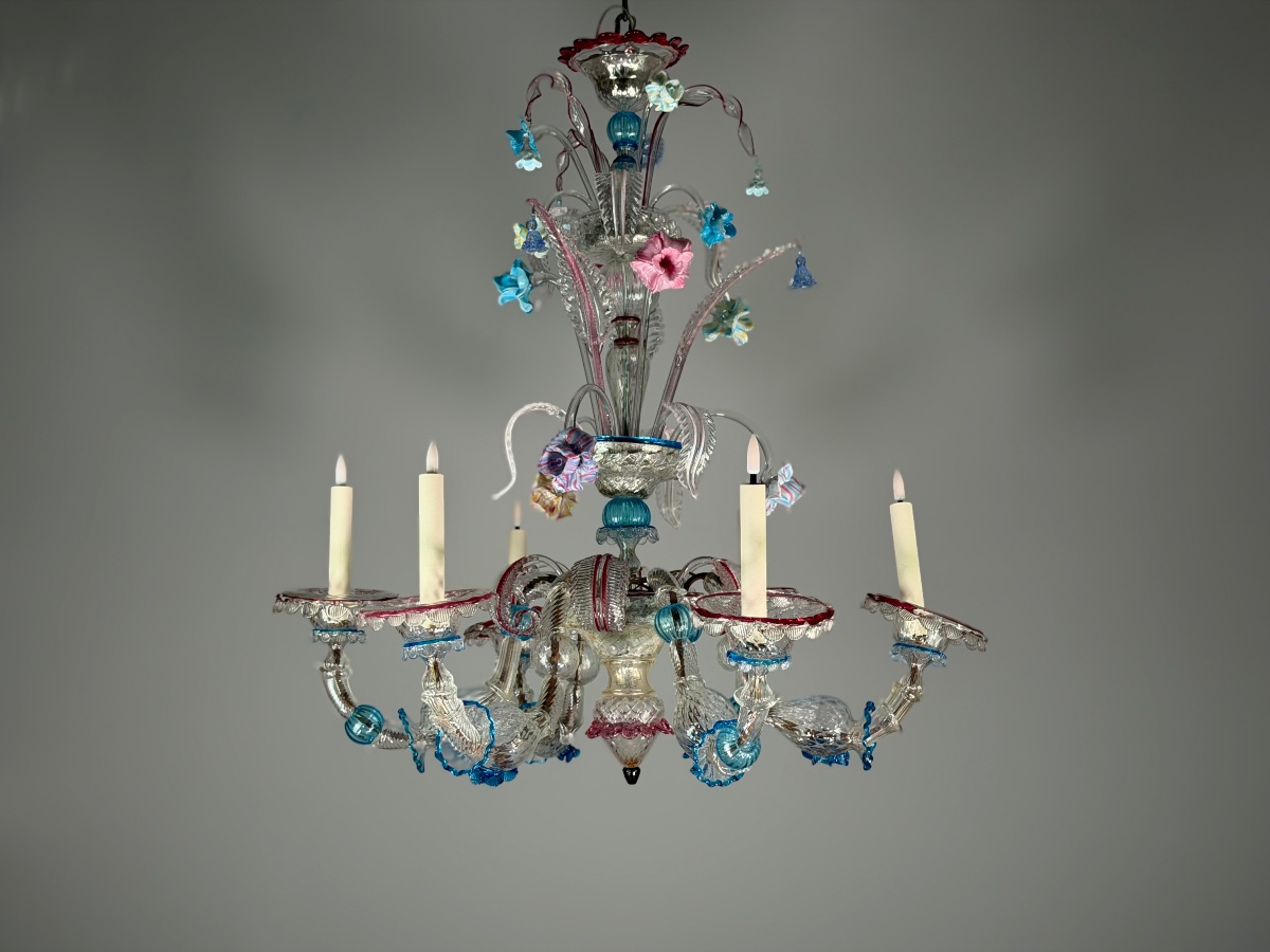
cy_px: 476
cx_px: 635
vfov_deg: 30.3
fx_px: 1761
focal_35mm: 48
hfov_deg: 39.7
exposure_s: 1/50
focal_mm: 6.76
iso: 100
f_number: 1.78
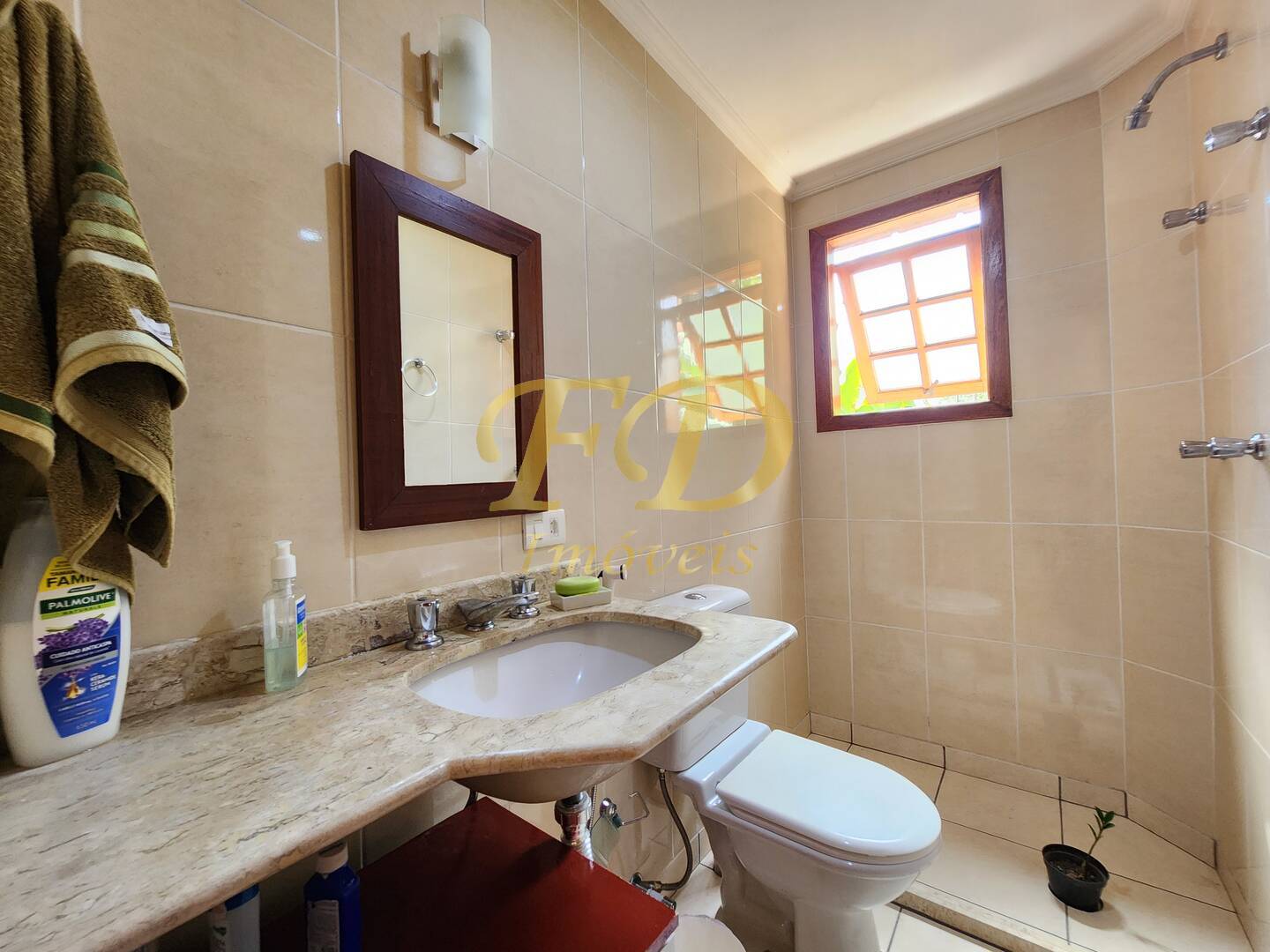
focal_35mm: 13
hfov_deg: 106.2
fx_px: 477
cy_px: 476
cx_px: 635
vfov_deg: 89.9
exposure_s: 1/60
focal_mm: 2.2
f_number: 2.2
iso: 320
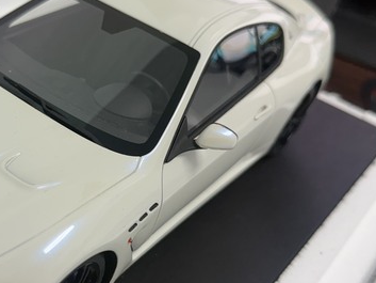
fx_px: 576
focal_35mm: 53
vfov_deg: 27.5
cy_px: 135
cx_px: 86
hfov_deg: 35.2
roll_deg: -12.1
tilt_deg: -33.8
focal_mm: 6.76
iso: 200
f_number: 1.78
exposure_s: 1/120
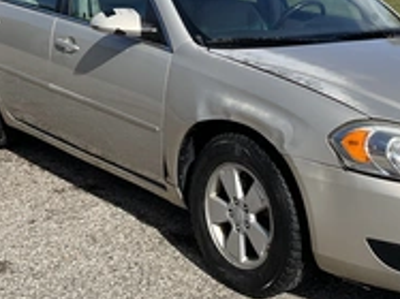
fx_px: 716
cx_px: 287
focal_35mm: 62
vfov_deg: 23.6
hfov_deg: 30.8
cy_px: 120
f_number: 1.8
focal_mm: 3
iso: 25
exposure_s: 1/1984
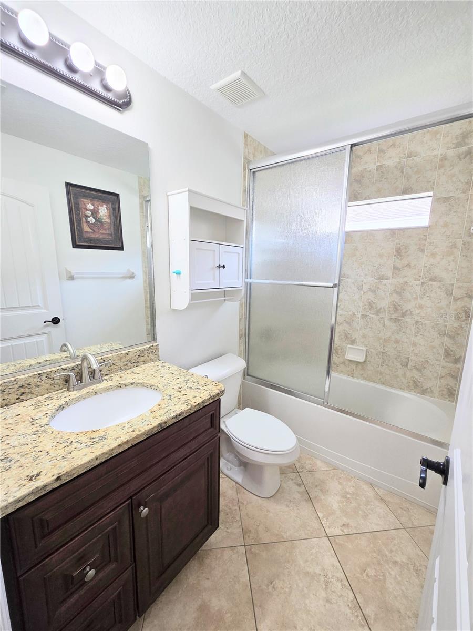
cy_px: 316
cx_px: 236
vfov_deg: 106.2
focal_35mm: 13
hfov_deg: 89.9
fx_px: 237
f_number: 2.2
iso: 50
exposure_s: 1/60
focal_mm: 2.2
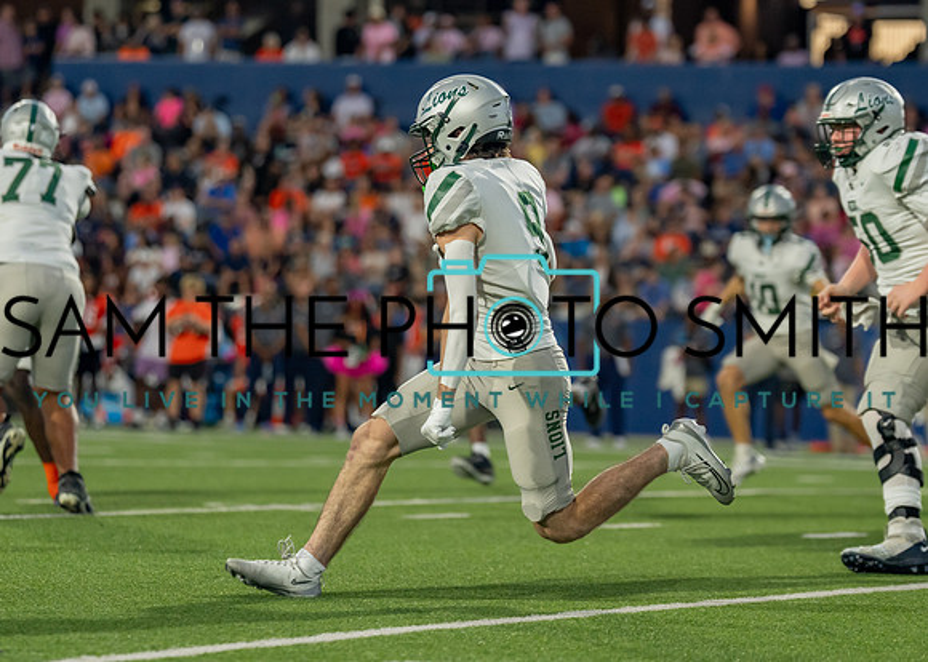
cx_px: 471
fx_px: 5213
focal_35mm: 198
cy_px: 294
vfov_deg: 7.3
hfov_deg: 10.2
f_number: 2.8
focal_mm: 135
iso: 2000
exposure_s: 1/1600
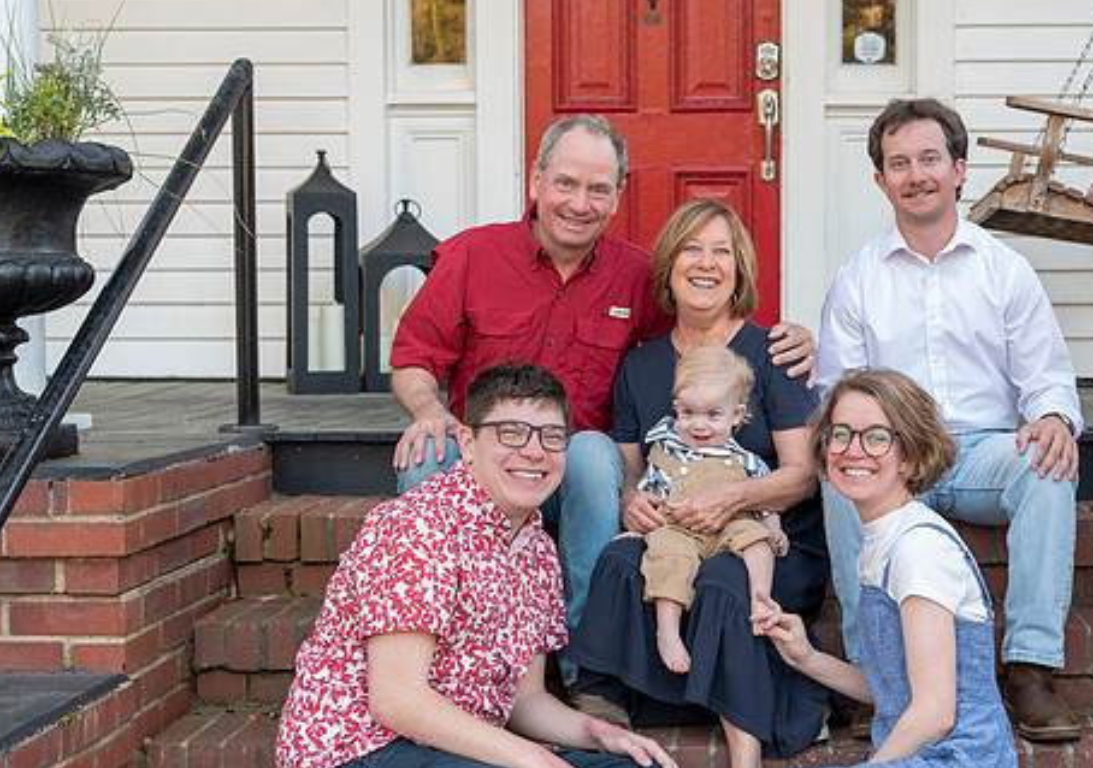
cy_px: 388
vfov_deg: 21.3
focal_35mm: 66
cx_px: 724
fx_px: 2038
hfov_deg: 29.8
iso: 1250
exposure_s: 1/250
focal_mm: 48
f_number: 5
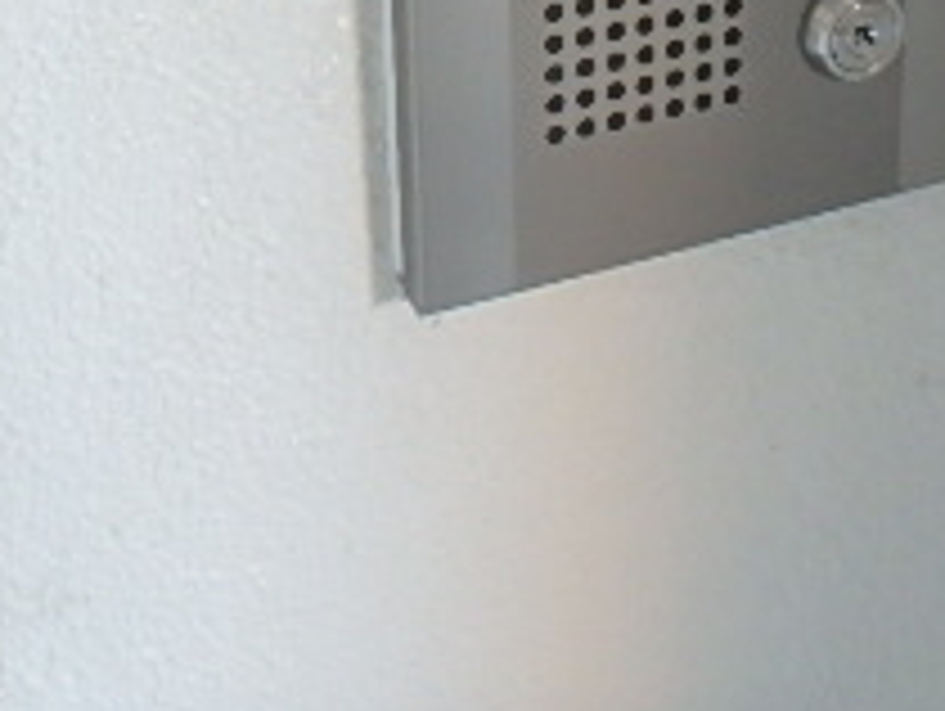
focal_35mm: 64
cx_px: 554
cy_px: -274
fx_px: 1749
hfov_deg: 30.2
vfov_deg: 20.5
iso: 500
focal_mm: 3.7
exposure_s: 1/30
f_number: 3.5
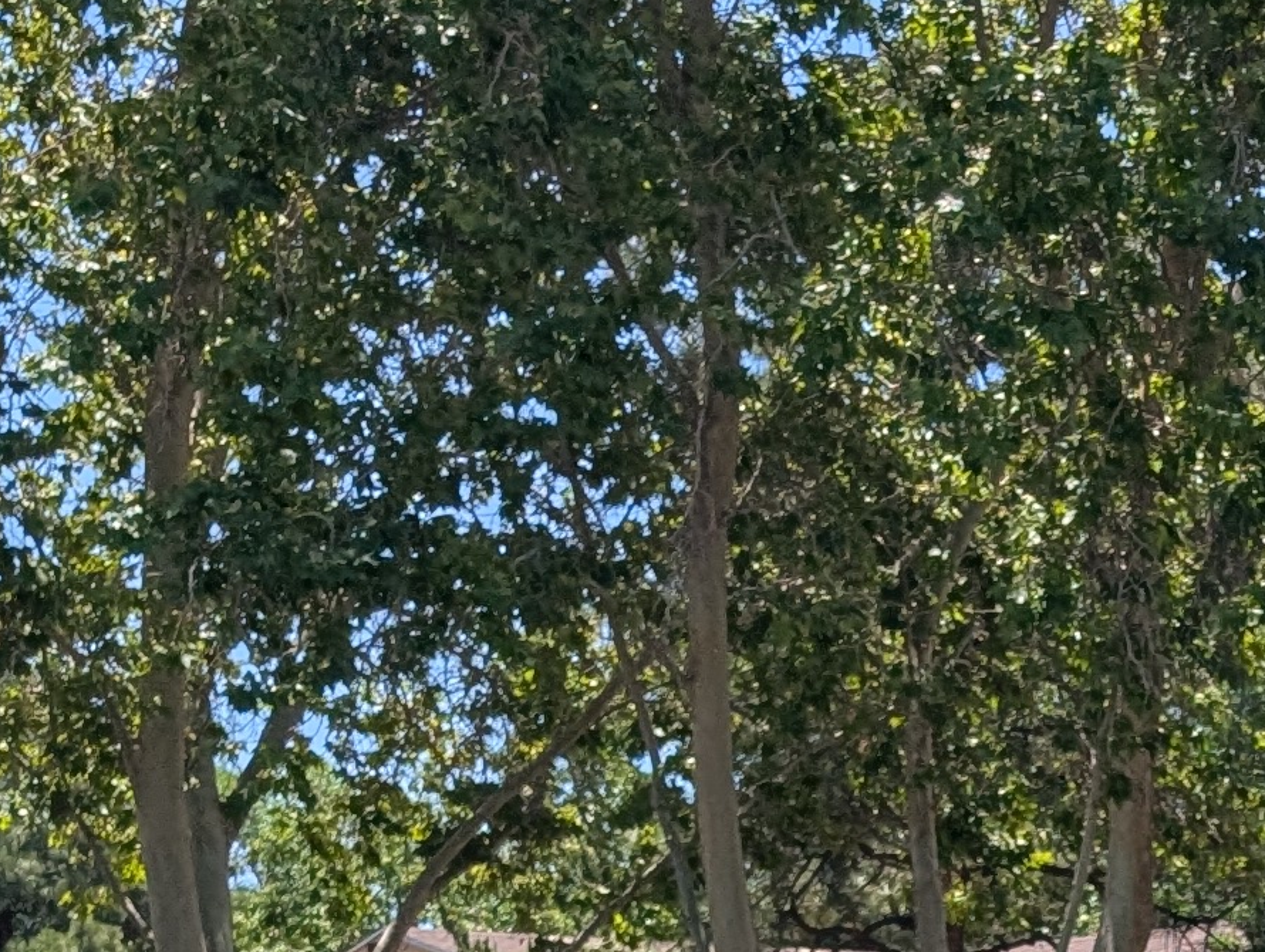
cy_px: 2022
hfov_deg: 17.2
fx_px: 4025
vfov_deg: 11.8
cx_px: 1419
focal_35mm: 110
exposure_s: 1/7576
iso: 17
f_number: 1.68
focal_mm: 6.9
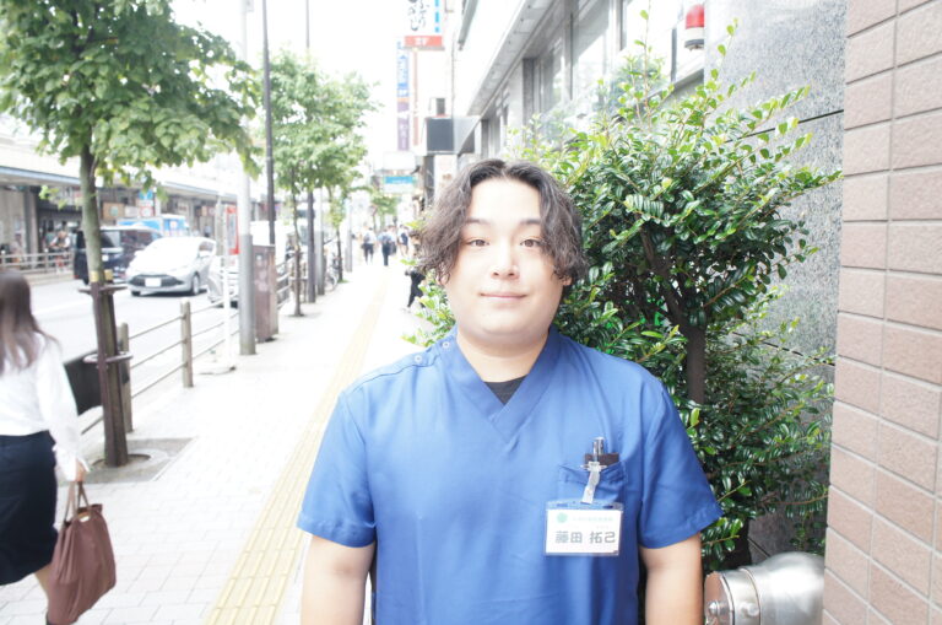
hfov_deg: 62.0
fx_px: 784
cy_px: 312
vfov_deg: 43.4
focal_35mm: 30
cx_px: 471
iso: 200
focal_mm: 20
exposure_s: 1/60
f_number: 5.6
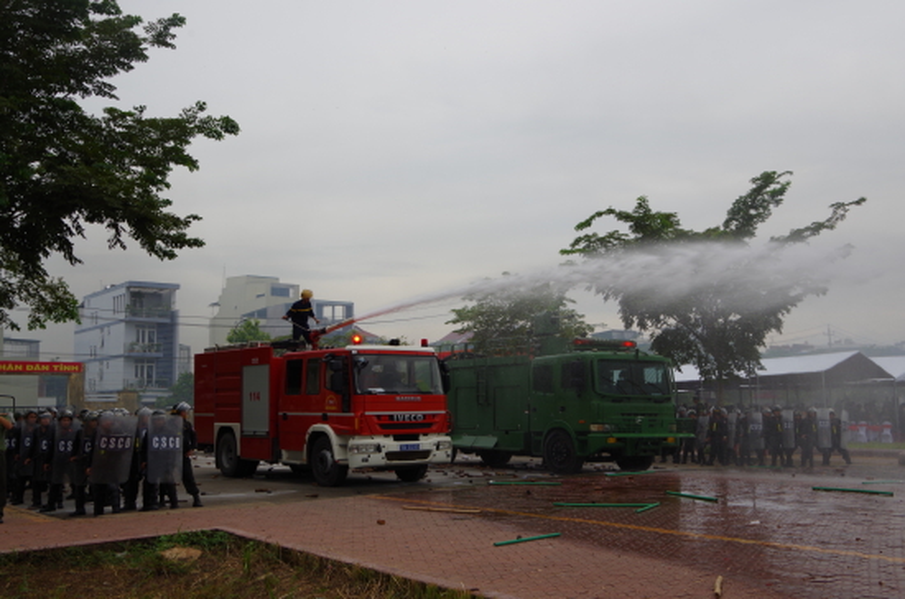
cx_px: 452
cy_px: 300
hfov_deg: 53.2
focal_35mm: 36
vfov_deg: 36.7
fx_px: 903
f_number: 11
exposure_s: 1/125
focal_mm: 24
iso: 200
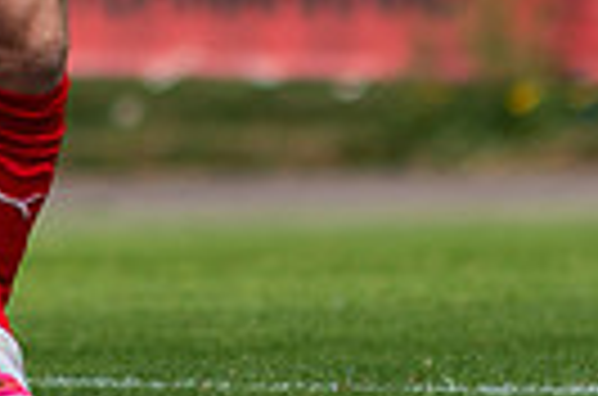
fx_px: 46732
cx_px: 15
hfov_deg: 0.7
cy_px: -255
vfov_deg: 0.5
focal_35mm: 2820
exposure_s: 1/1600
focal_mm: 300
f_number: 3.2
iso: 140
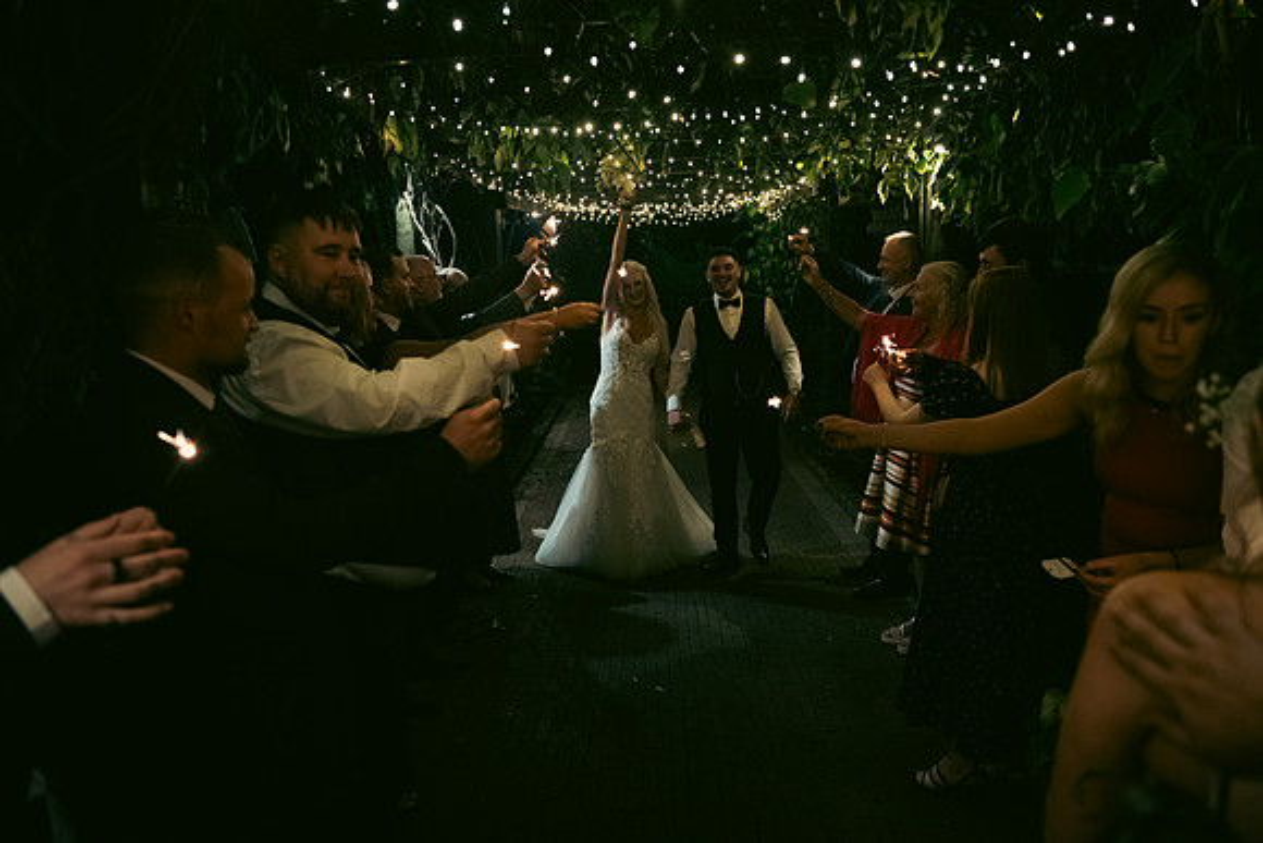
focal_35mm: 28
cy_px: 422
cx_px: 632
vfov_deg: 46.4
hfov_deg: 65.5
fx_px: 983
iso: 2500
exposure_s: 1/160
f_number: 3.5
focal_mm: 28
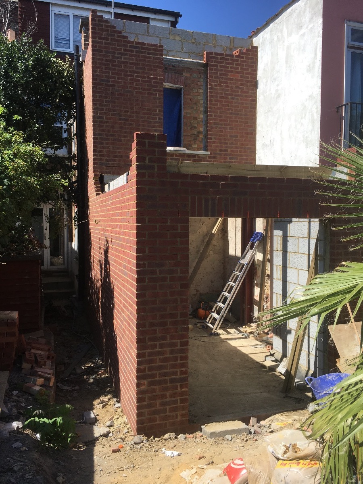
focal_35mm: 29
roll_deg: -1.6
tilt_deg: -0.9
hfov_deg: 48.2
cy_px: 242
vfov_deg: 61.7
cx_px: 182
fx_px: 405
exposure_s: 1/1131
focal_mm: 4.15
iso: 25
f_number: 2.2
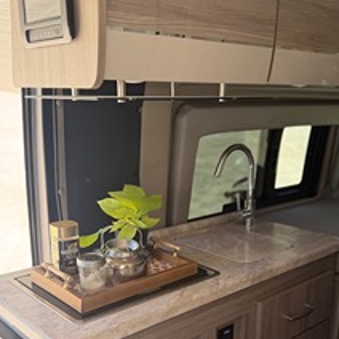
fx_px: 443
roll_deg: -1.6
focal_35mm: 40
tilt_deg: -19.6
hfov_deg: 41.9
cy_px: 246
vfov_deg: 40.9
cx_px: 176
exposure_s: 1/185
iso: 80
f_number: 1.78
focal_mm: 6.76
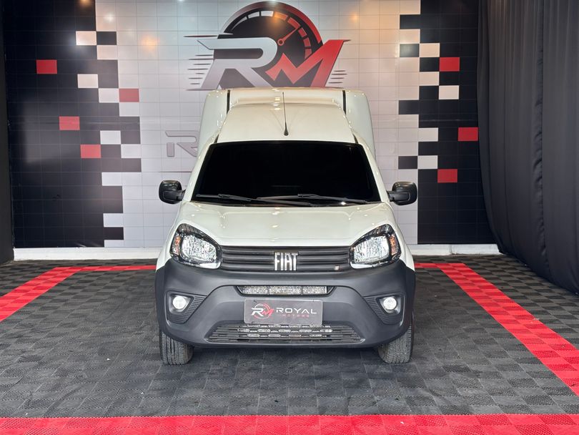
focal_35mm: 52
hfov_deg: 36.8
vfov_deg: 28.0
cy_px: 218
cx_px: 290
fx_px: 870
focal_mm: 5.96
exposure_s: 1/120
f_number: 1.6
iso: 25
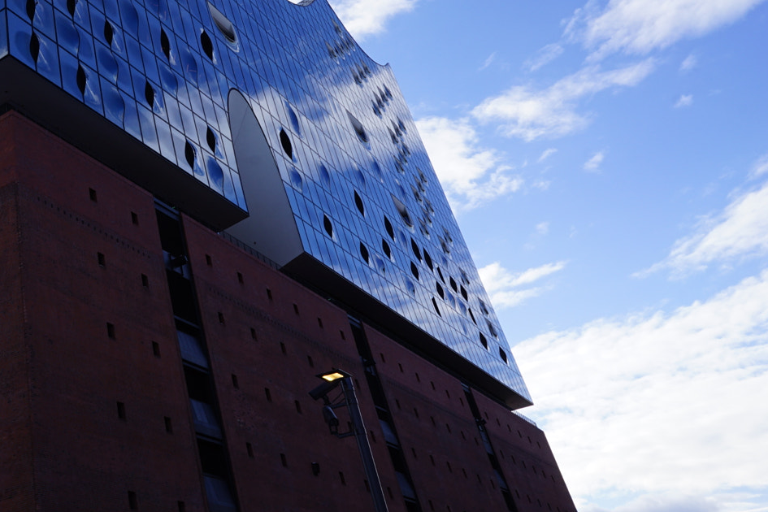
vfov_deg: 33.1
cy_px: 93
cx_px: 58
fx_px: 832
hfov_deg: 44.5
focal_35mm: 39
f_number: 13
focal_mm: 18
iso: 100
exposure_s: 1/80
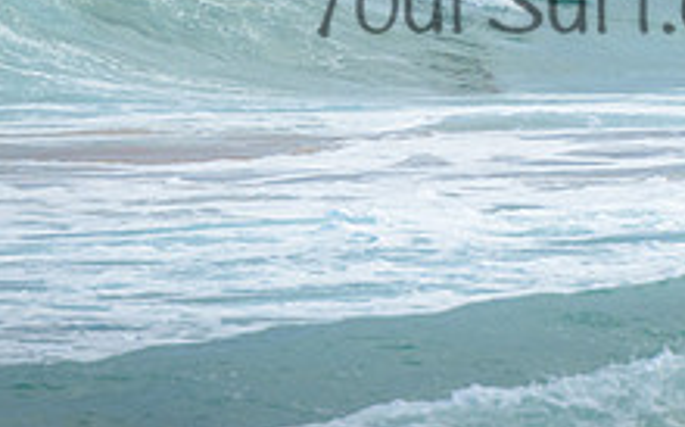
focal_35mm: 1321
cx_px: 630
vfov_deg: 1.0
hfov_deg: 1.6
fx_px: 24636
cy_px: -172
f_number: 5.6
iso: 640
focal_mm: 400
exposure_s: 1/1250
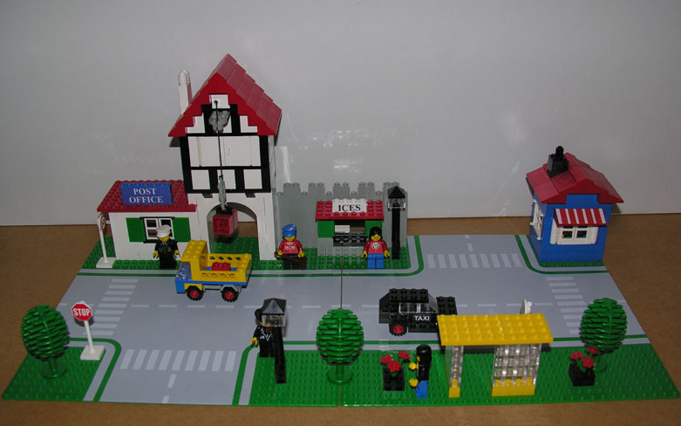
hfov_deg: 51.5
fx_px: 705
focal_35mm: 38
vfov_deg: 33.6
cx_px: 344
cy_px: 216
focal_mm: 8.9
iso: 50
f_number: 2.8
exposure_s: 1/60.1
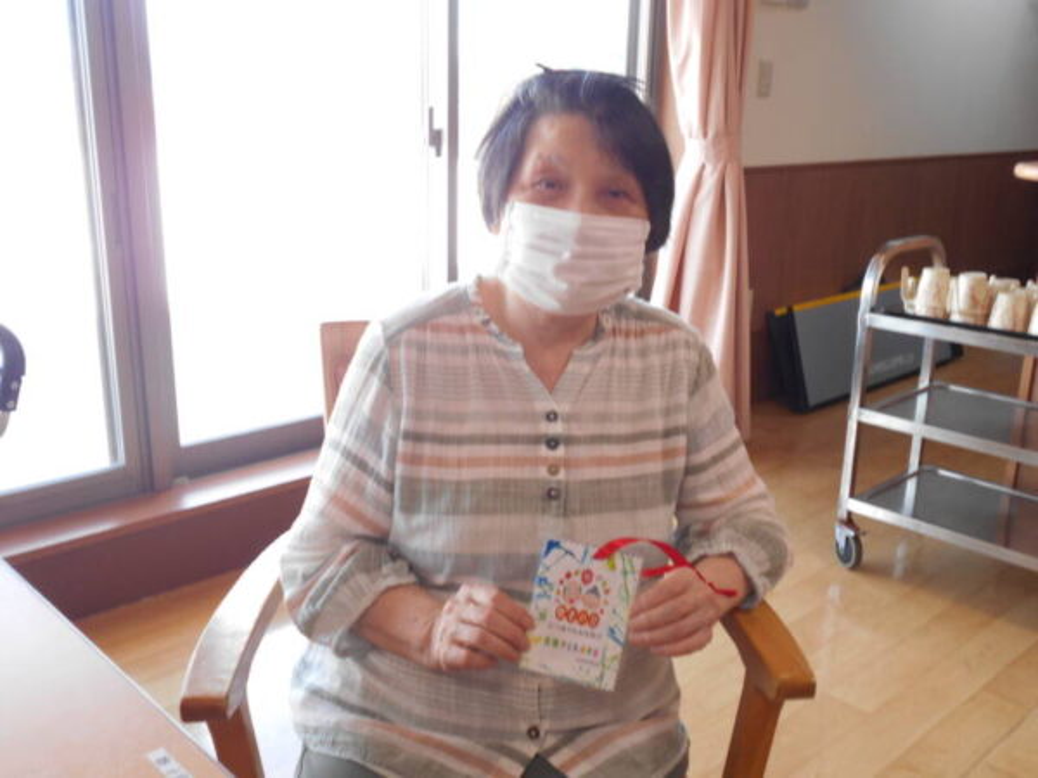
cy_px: 389
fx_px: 1020
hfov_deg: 54.0
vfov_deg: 41.8
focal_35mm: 34
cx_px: 519
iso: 110
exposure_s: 1/30
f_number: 3.6
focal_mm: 5.8
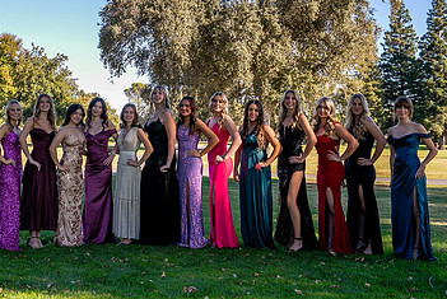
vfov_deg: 26.5
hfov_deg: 38.7
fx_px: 622
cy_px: 55
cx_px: 124
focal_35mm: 50
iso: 320
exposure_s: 1/400
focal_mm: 29
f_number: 6.3
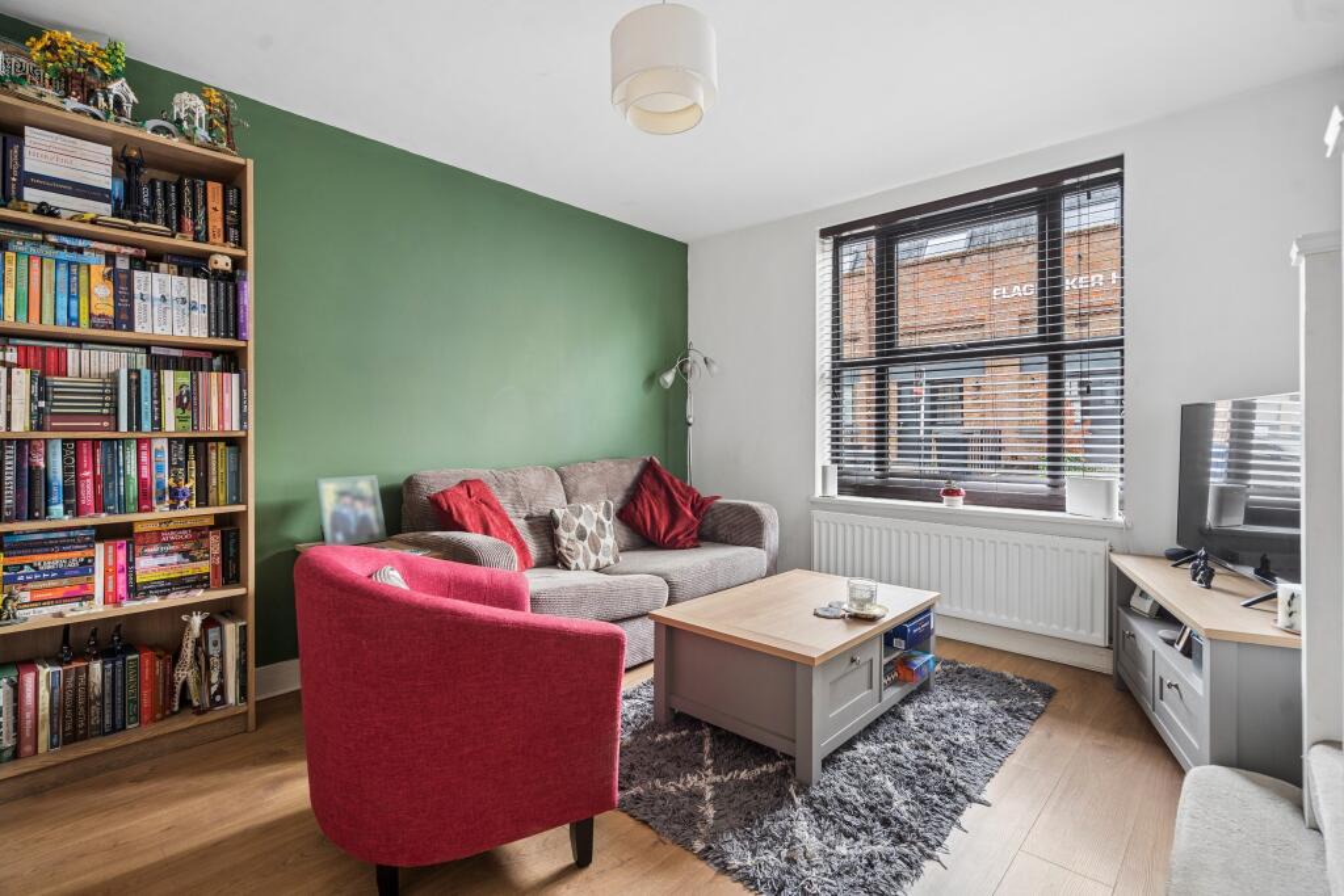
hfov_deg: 96.7
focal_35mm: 16
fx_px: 597
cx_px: 672
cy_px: 448
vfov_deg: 73.8
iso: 320
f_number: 7.1
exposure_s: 1/6
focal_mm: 16
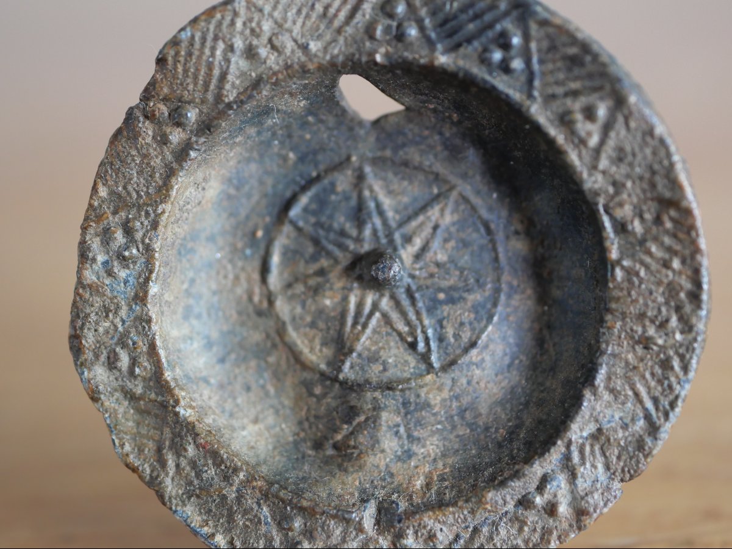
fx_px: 1269
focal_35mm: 60
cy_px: 274
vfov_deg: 24.4
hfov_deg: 32.2
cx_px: 366
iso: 1250
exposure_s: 1/60
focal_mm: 30
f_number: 2.8
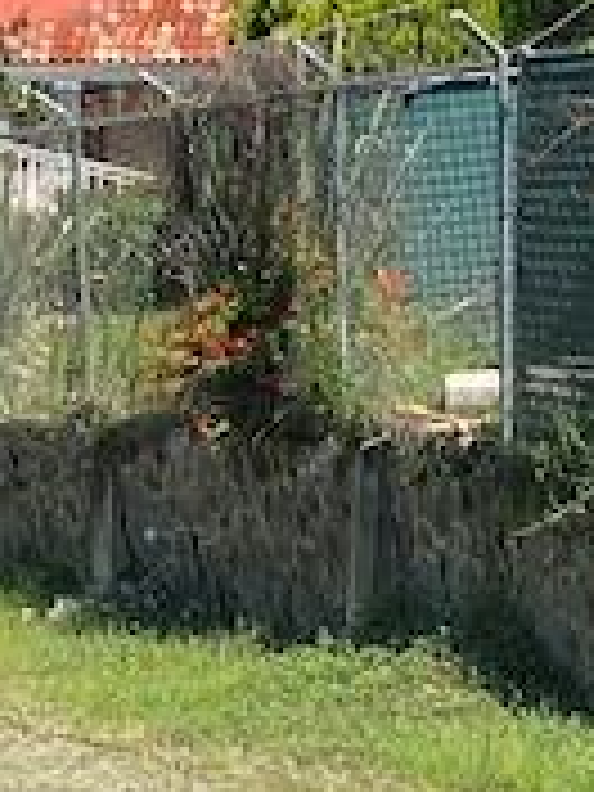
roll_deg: -0.1
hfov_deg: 7.9
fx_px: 4324
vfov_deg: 10.4
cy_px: 702
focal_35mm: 189
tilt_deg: -13.2
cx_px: 212
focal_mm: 4.25
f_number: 1.8
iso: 32
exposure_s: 1/2222
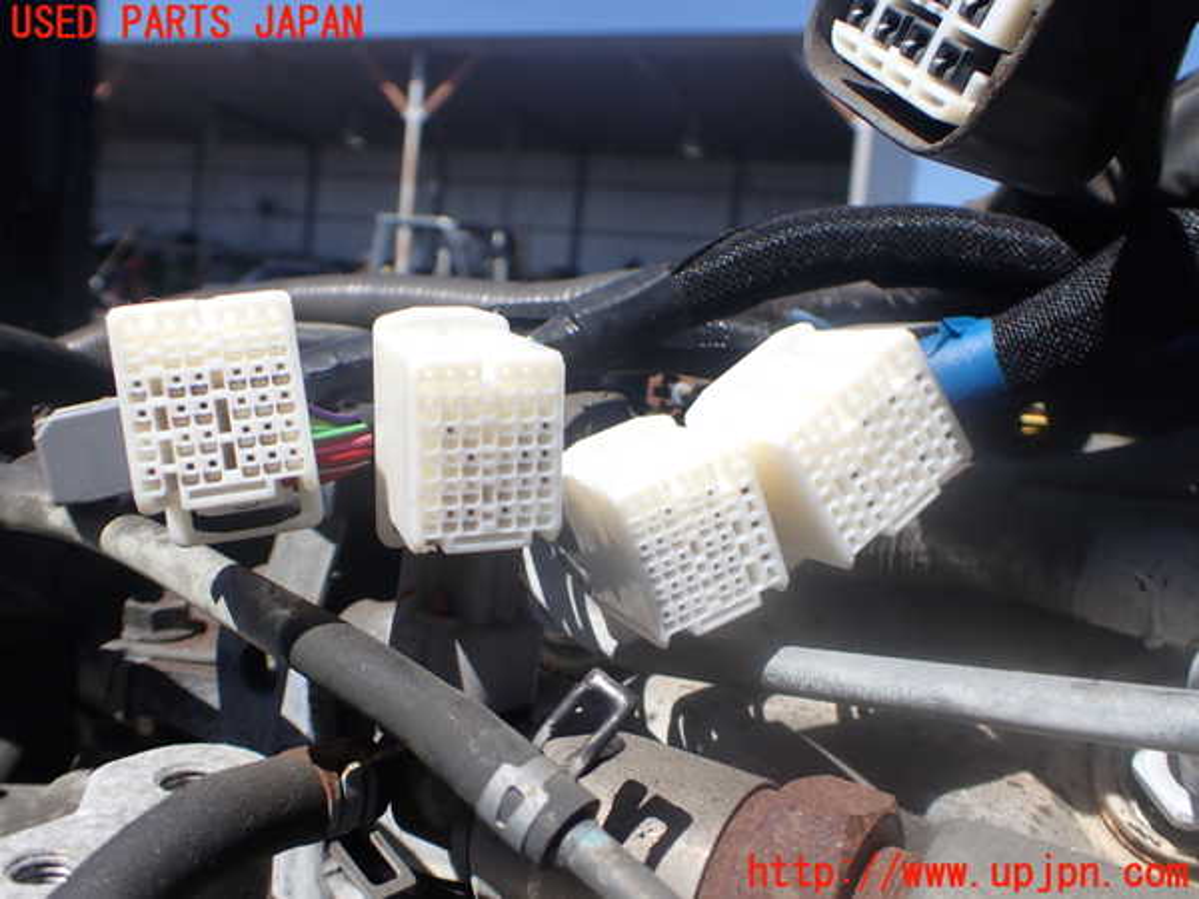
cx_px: 600
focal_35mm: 30
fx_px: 1039
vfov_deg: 46.8
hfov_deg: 60.0
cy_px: 450
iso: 100
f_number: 9
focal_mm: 5.4
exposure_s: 1/125
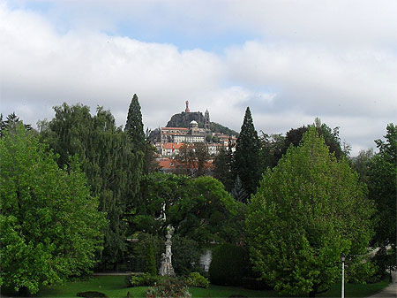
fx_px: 562
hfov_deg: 38.9
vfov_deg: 29.6
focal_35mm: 49
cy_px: 149
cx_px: 198
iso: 100
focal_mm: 8.7
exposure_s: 1/125
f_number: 10
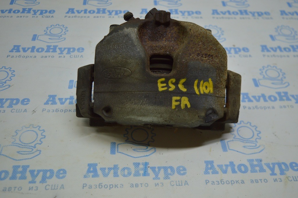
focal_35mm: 39
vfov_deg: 34.2
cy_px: 99
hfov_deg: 49.6
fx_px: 323
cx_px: 149
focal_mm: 26
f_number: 4
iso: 400
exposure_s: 1/125
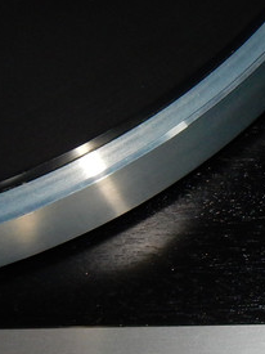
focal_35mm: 97
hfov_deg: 13.3
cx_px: 515
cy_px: 170
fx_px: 991
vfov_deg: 20.2
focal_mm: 4.5
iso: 200
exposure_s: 1/30
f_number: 3.7
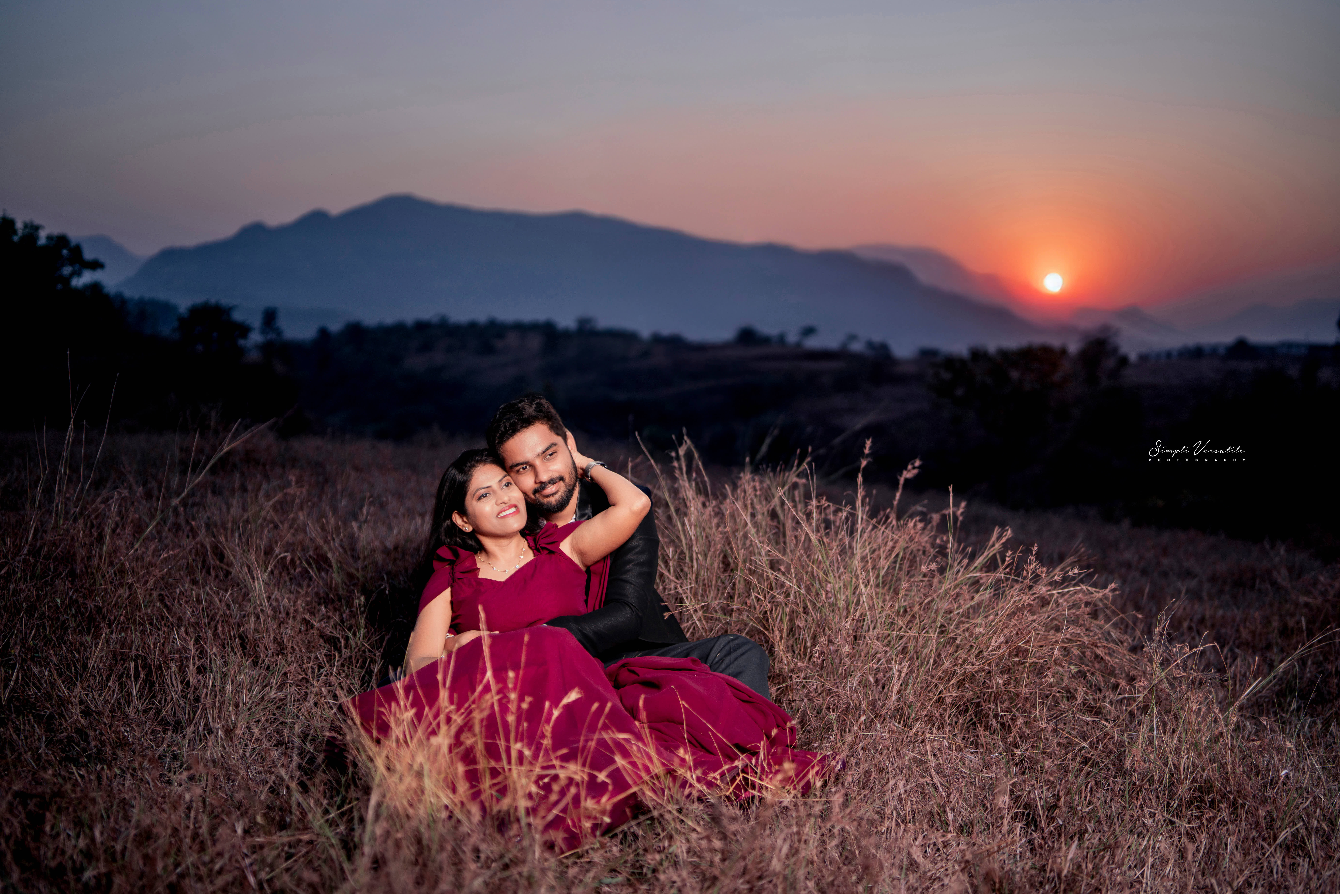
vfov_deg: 37.9
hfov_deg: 54.4
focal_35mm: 35
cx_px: 670
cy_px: 447
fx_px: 1303
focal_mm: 35
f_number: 1.4
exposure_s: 1/2500
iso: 100
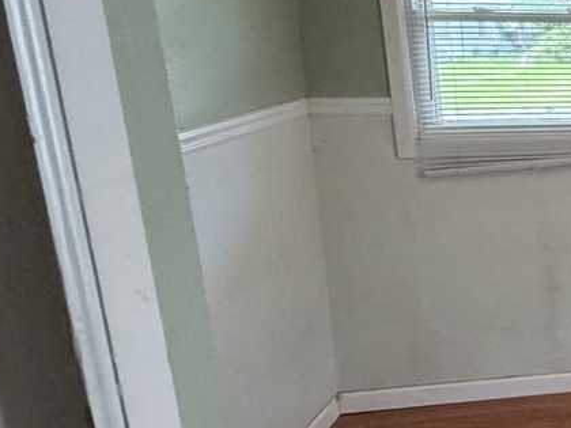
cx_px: 892
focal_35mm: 48
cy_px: 173
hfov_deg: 26.3
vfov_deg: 30.2
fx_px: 792
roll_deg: -1.2
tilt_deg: -12.1
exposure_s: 1/60
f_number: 2.2
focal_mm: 2.22
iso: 320
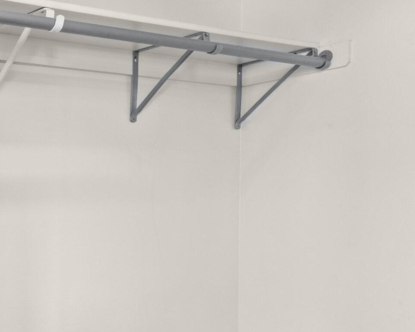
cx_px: -89
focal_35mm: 47
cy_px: 217
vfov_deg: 31.9
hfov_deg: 32.4
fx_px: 577
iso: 800
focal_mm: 16
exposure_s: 1.6
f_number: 22
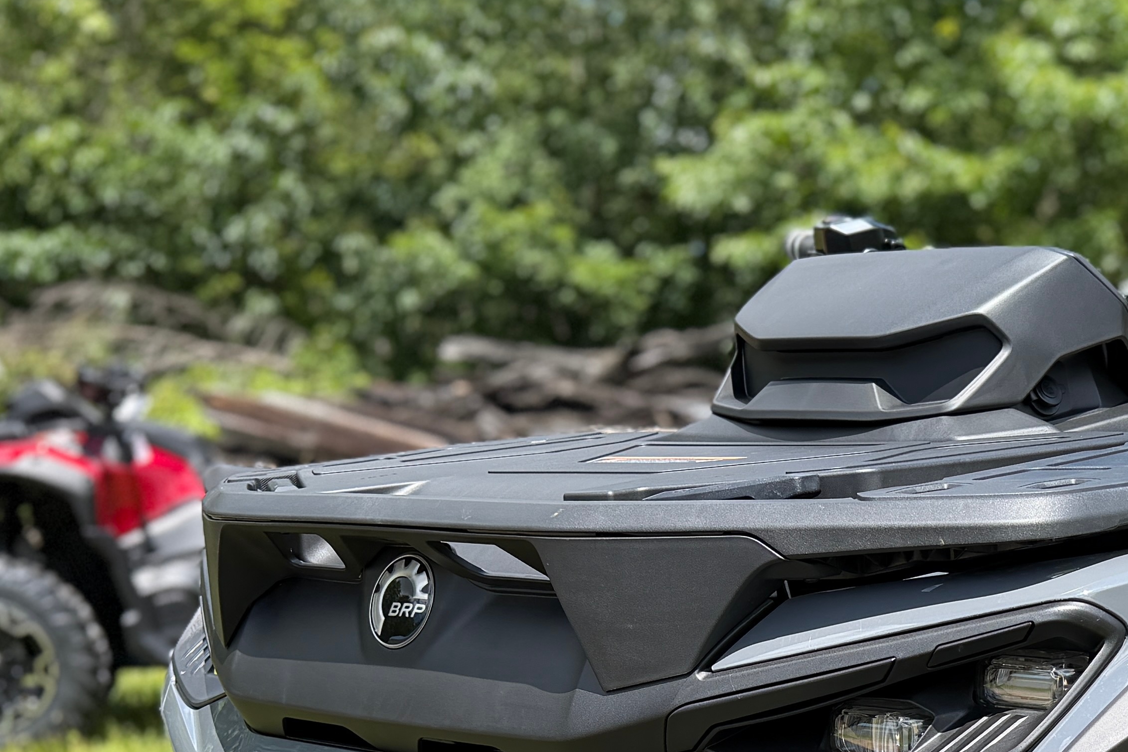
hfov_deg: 30.7
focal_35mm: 63
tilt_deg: -10.4
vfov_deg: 19.8
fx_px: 1974
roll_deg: +0.3
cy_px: 984
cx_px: 977
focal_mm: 6.76
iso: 80
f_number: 1.78
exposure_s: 1/1618
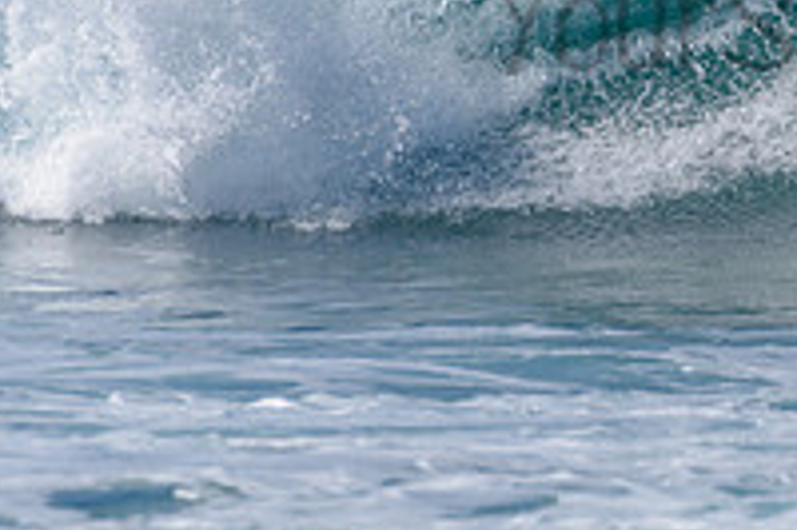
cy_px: -22
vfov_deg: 0.9
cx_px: 901
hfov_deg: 1.4
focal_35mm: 1453
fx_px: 32141
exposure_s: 1/2000
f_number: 5.6
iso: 140
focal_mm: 500
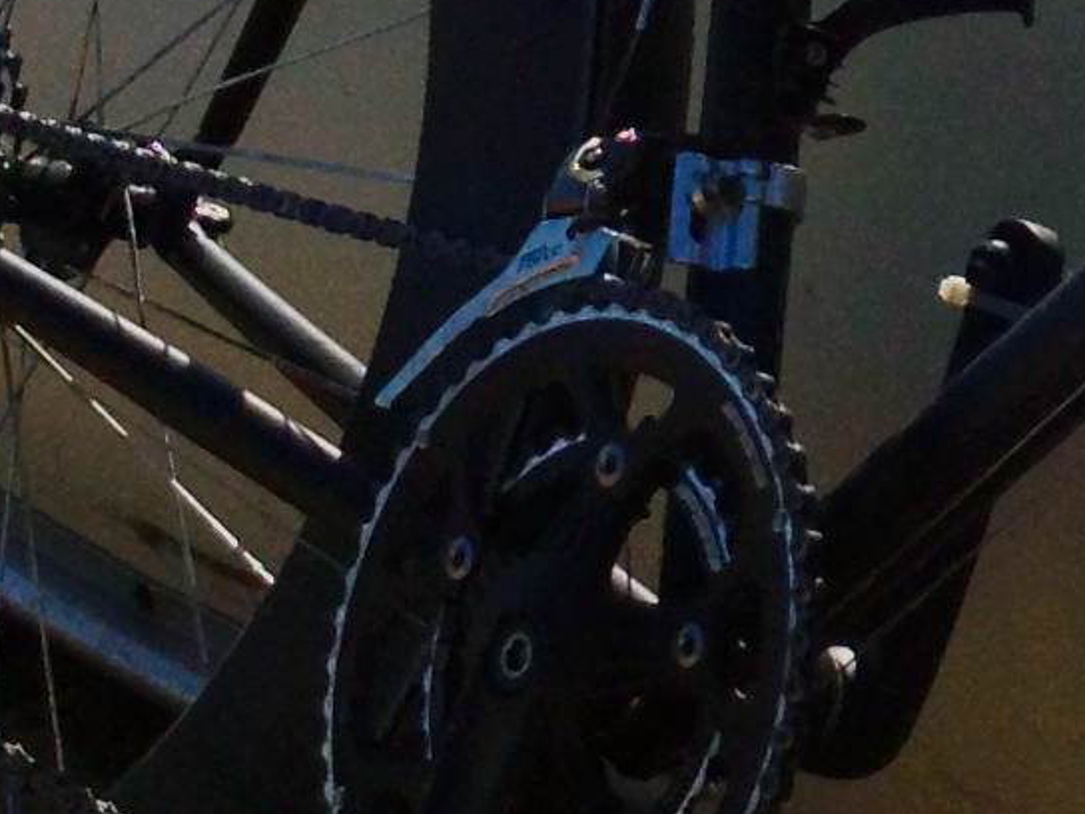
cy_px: -333
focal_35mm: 210
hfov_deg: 9.3
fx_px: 6582
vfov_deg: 7.0
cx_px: 1410
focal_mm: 4.28
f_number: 2.4
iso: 50
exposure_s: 1/3690
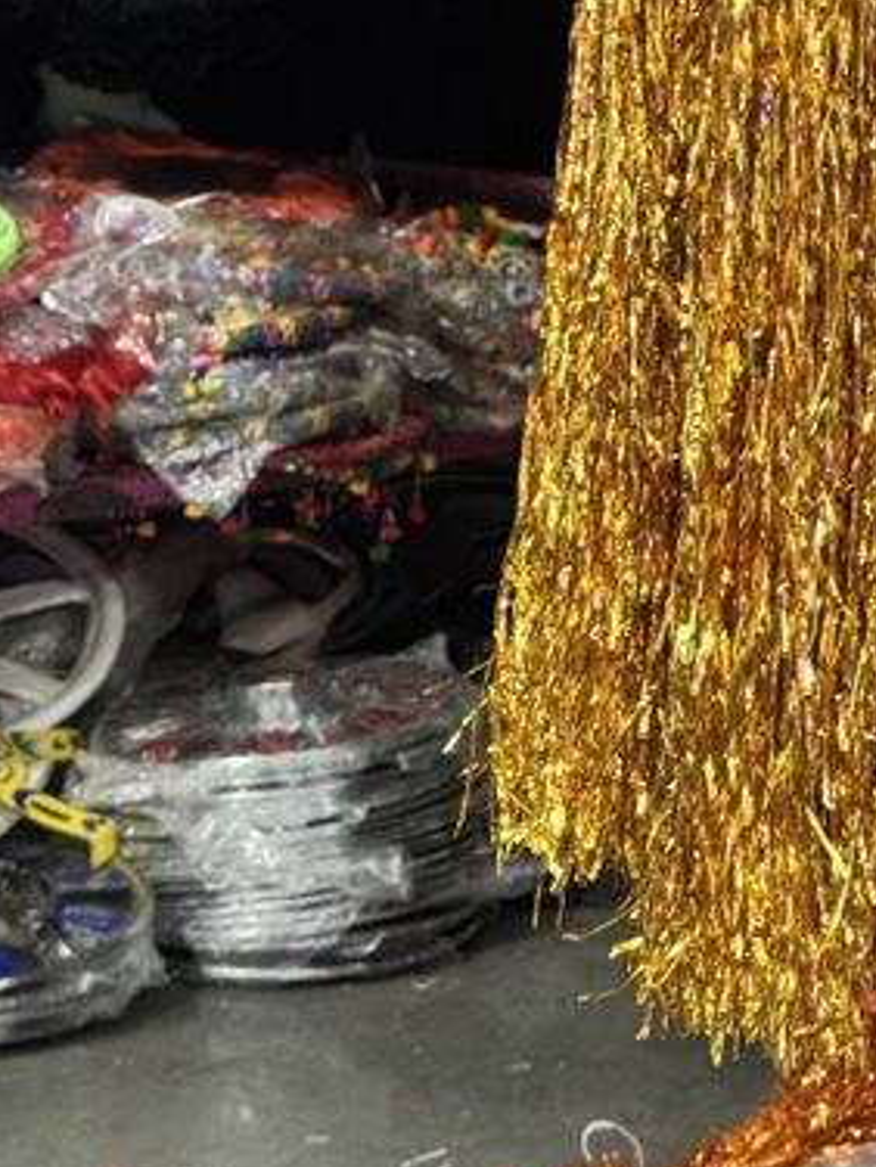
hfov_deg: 14.2
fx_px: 3442
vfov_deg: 18.7
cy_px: -53
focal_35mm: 102
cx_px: 919
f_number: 1.78
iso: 250
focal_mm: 6.76
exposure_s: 1/33
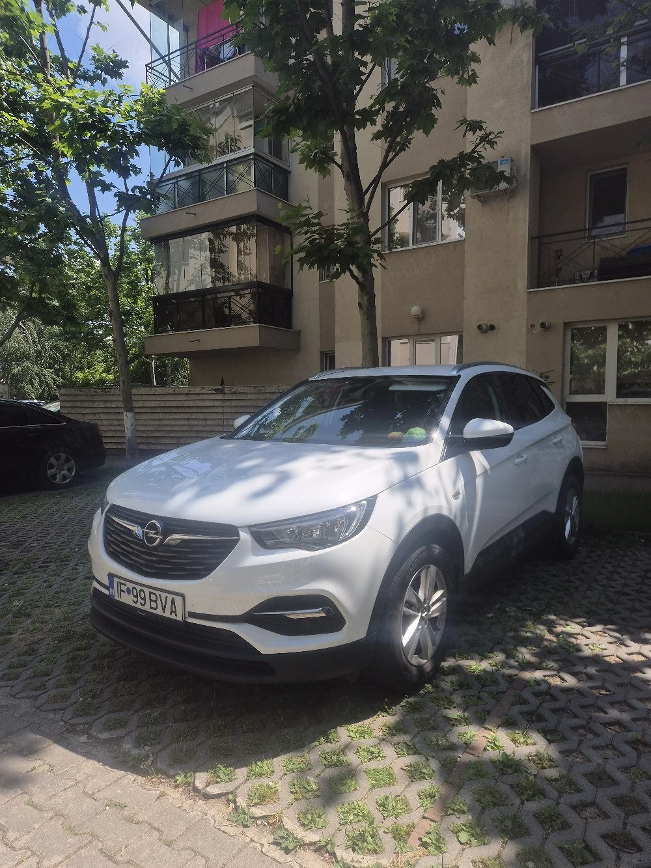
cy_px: 434
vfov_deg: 73.9
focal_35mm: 23
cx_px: 326
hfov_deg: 58.9
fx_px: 577
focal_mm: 5.4
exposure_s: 1/2000
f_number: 1.8
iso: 25
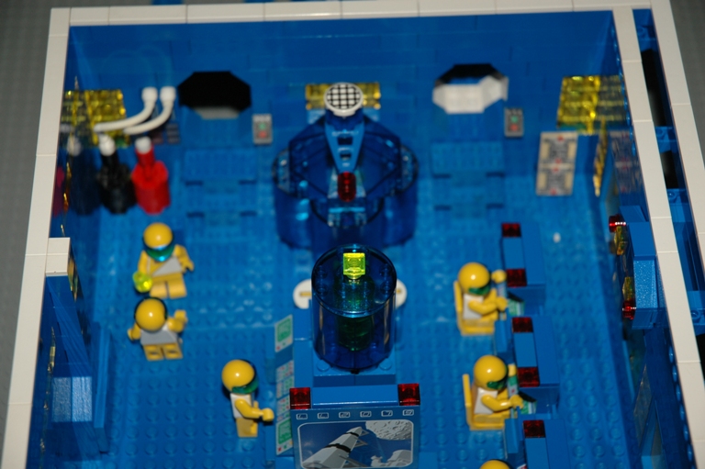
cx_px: 352
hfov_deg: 21.9
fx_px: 1820
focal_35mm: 93
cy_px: 234
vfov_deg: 14.7
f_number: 4.5
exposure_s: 1/60
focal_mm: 62
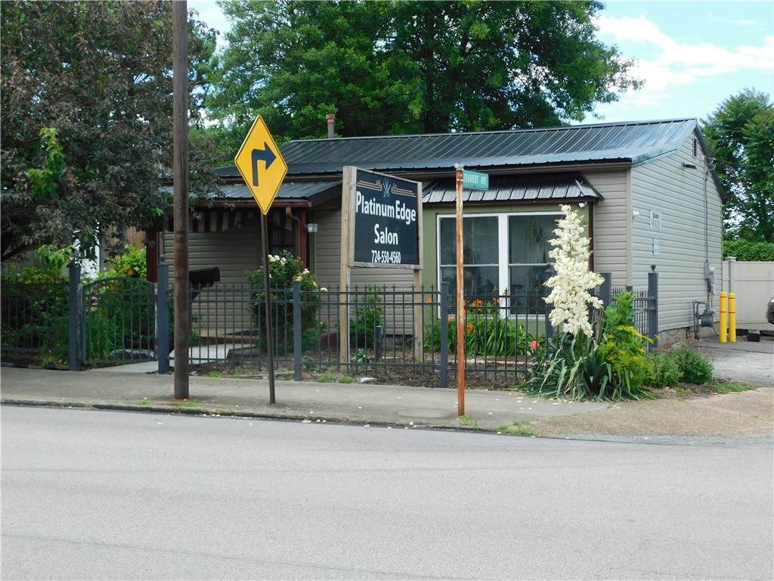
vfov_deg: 24.8
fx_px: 1319
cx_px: 387
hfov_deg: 32.7
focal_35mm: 59
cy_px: 290
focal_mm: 10.4
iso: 125
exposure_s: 1/400
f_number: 4
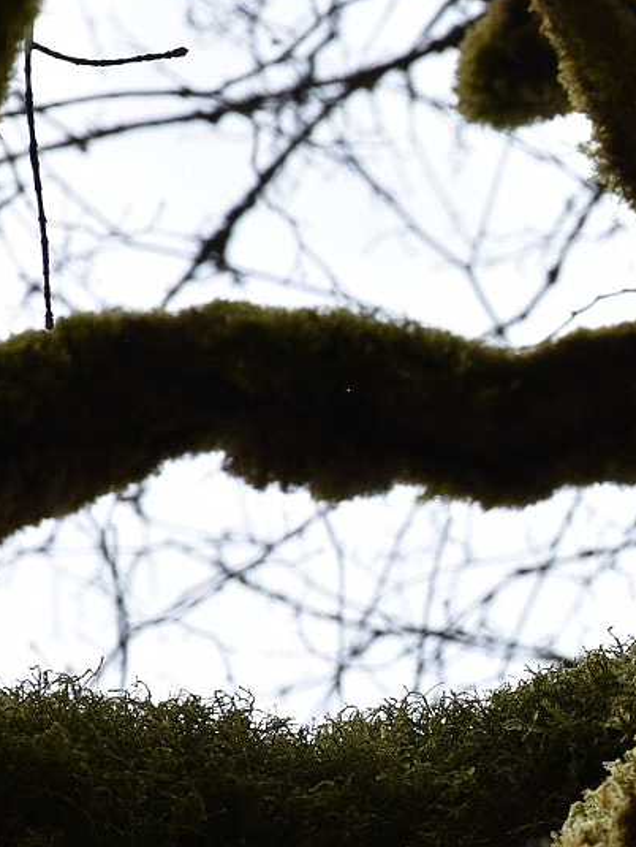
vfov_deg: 4.4
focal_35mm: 452
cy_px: 603
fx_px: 11070
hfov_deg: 3.3
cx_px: 1131
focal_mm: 105
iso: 200
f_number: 9.5
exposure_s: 1/180
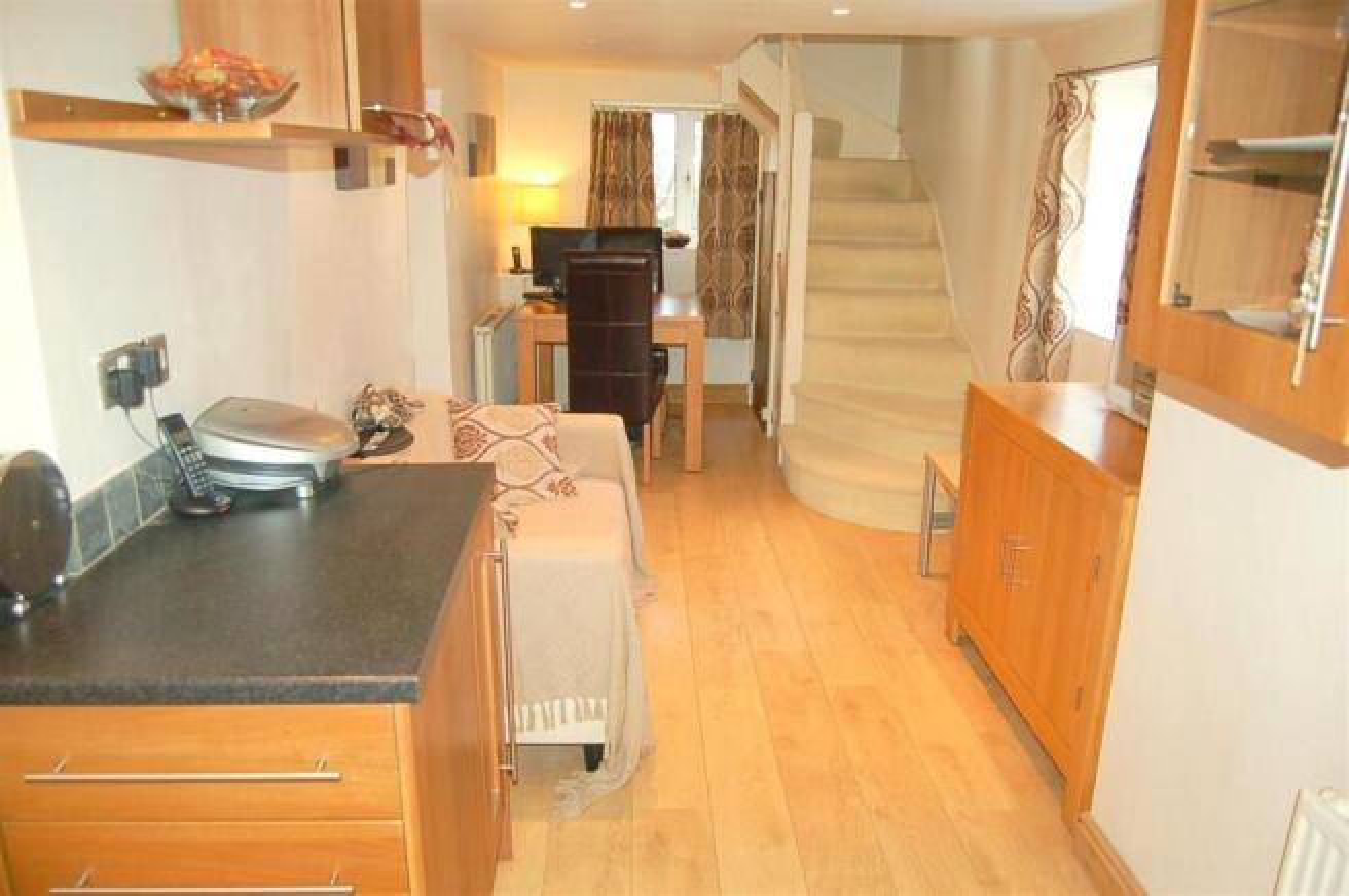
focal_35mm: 27
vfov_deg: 47.8
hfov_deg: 67.4
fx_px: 1011
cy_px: 448
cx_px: 674
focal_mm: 18
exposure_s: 1/60
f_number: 3.5
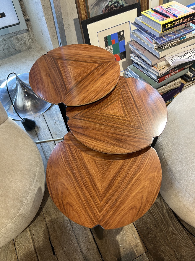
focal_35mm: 26
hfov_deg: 53.1
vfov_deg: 67.3
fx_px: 195
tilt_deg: -53.2
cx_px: 98
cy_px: 130
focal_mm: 5.7
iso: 100
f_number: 1.5
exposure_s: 1/100
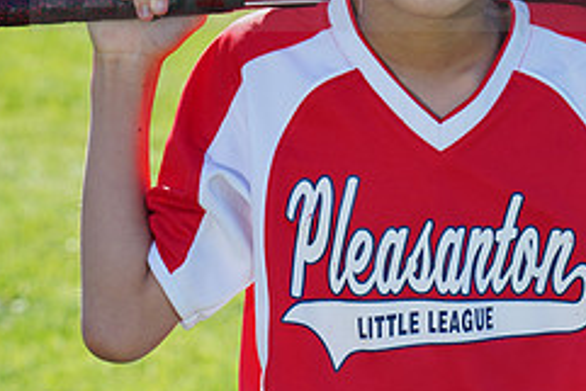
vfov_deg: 3.1
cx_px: 438
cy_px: -40
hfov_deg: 4.7
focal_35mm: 438
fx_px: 7134
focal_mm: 182
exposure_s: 1/200
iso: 200
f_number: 10
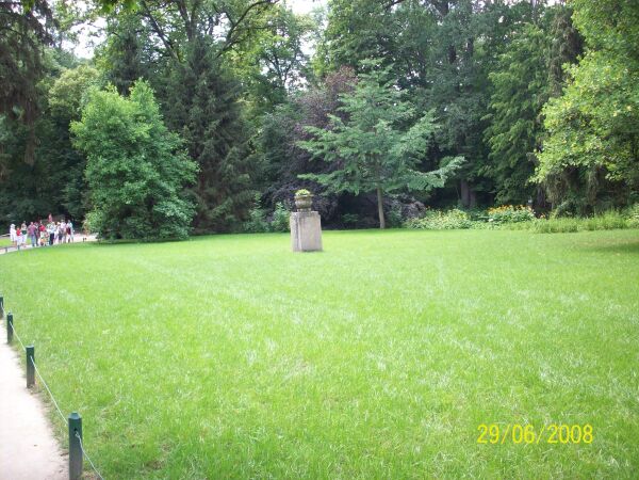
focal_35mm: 37
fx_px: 683
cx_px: 320
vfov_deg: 38.7
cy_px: 240
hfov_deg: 50.1
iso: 80
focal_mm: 6.2
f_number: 2.8
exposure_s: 1/128
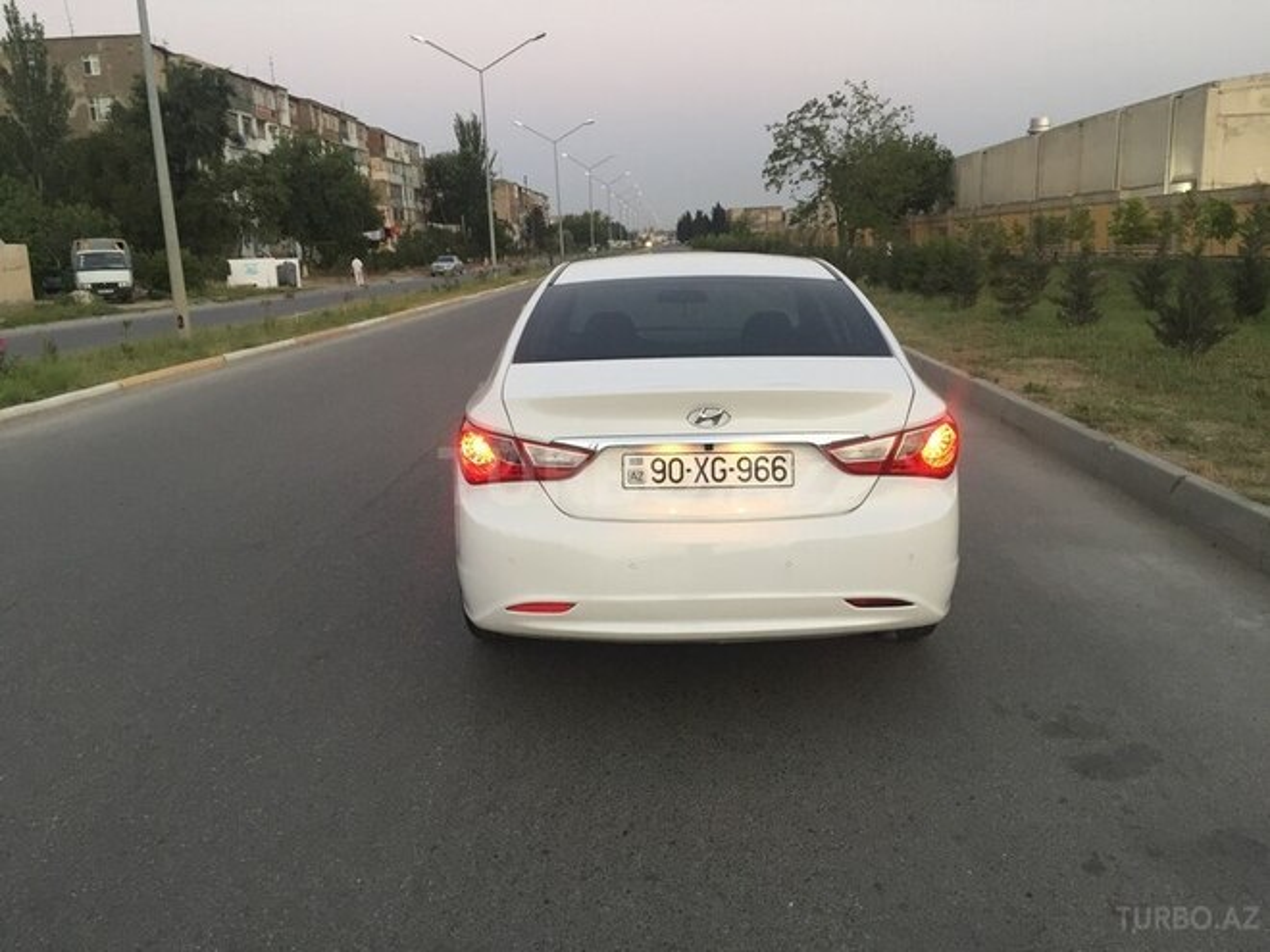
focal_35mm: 29
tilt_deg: -11.0
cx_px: 635
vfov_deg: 48.2
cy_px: 476
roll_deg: +2.4
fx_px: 1064
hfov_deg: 61.7
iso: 100
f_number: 2.2
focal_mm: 4.15
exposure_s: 1/33
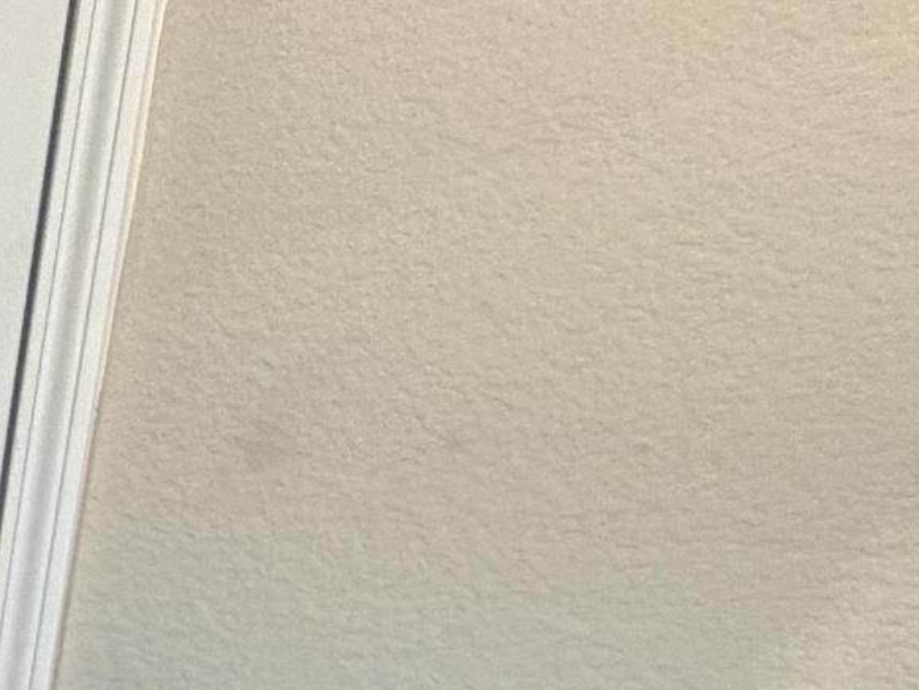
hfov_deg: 16.5
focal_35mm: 74
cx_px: -1099
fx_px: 1965
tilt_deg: -14.0
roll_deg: +0.5
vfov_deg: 18.9
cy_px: 810
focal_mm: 2.22
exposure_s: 1/60
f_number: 2.2
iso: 200
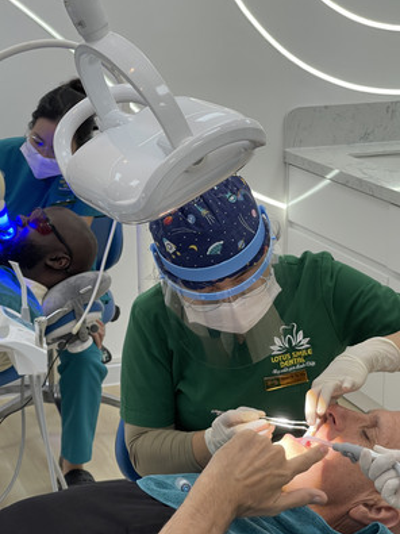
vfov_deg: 24.1
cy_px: 278
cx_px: 189
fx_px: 1249
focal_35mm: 81
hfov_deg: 18.2
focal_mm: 7.5
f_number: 2.2
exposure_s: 1/100
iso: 50
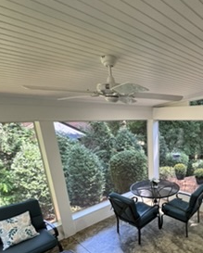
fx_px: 180
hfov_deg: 54.8
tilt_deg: -20.3
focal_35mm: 24
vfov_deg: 66.9
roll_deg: +0.8
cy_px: 182
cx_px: 162
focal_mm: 2.22
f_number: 2.2
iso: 320
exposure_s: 1/120
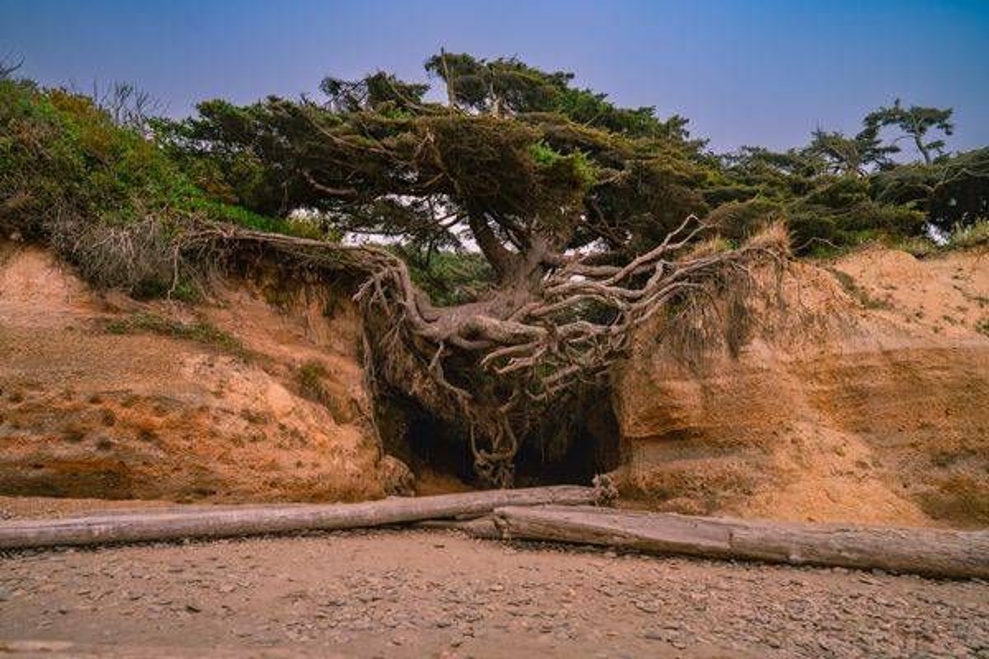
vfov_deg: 53.1
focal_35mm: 24
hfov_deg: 73.7
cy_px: 330
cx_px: 494
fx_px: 659
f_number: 4
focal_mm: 24
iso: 200
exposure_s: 1/125
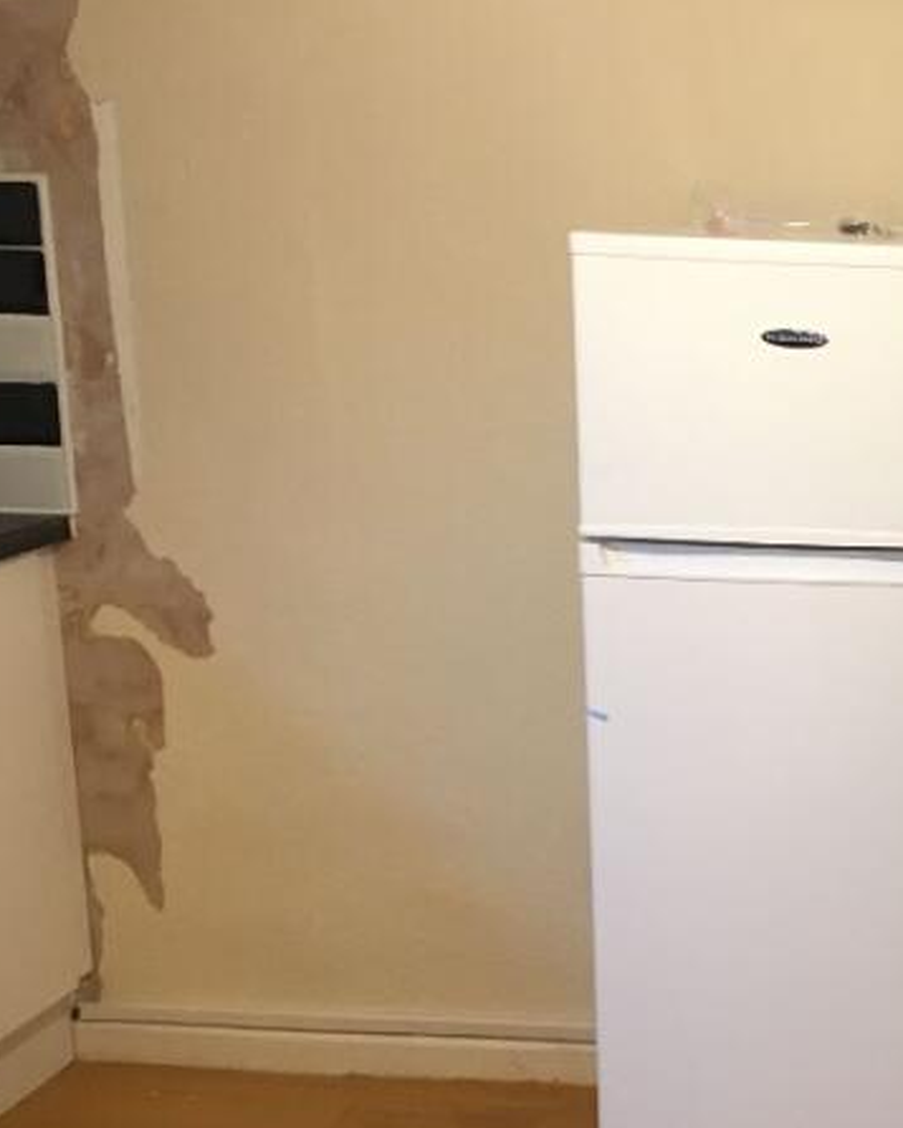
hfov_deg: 21.5
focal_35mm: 65
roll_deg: -1.9
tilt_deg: -12.9
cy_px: 665
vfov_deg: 29.1
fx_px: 2171
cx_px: 1133
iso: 160
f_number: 2.2
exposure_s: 1/33
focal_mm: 4.15
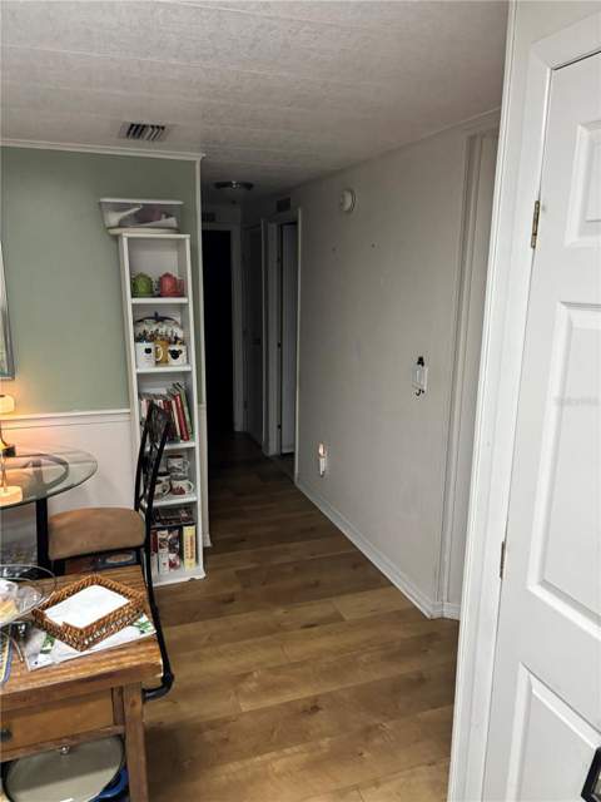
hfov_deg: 53.1
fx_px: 602
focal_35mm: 26
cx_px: 300
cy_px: 401
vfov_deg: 67.3
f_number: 1.6
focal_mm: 5.96
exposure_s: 1/60
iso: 320
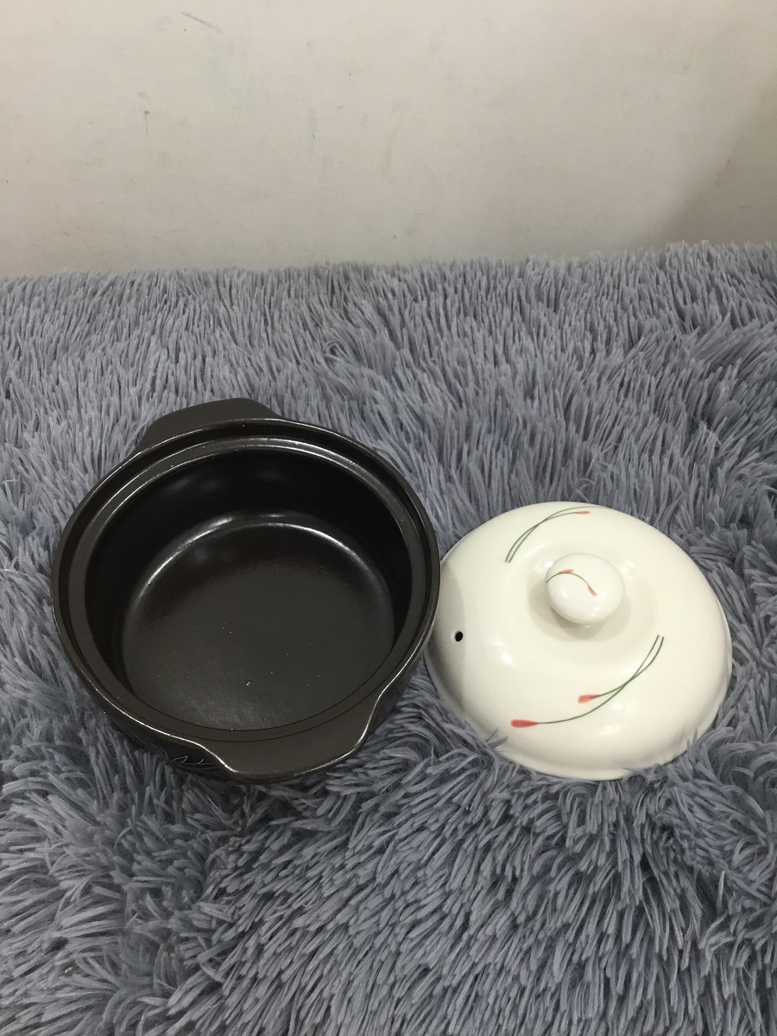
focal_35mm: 31
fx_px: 928
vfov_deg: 58.4
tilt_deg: -54.0
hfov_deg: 45.4
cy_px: 518
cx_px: 388
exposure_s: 1/33
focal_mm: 3.3
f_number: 2.4
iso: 100
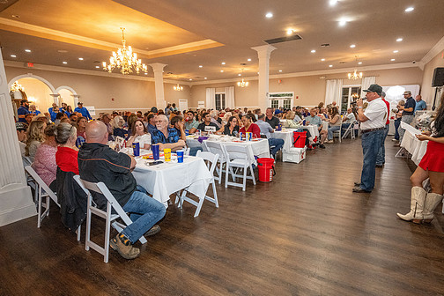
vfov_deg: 64.5
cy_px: 156
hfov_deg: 86.9
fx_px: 234
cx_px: 227
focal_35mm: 19
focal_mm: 16.5
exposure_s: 1/200
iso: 5000
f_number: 4
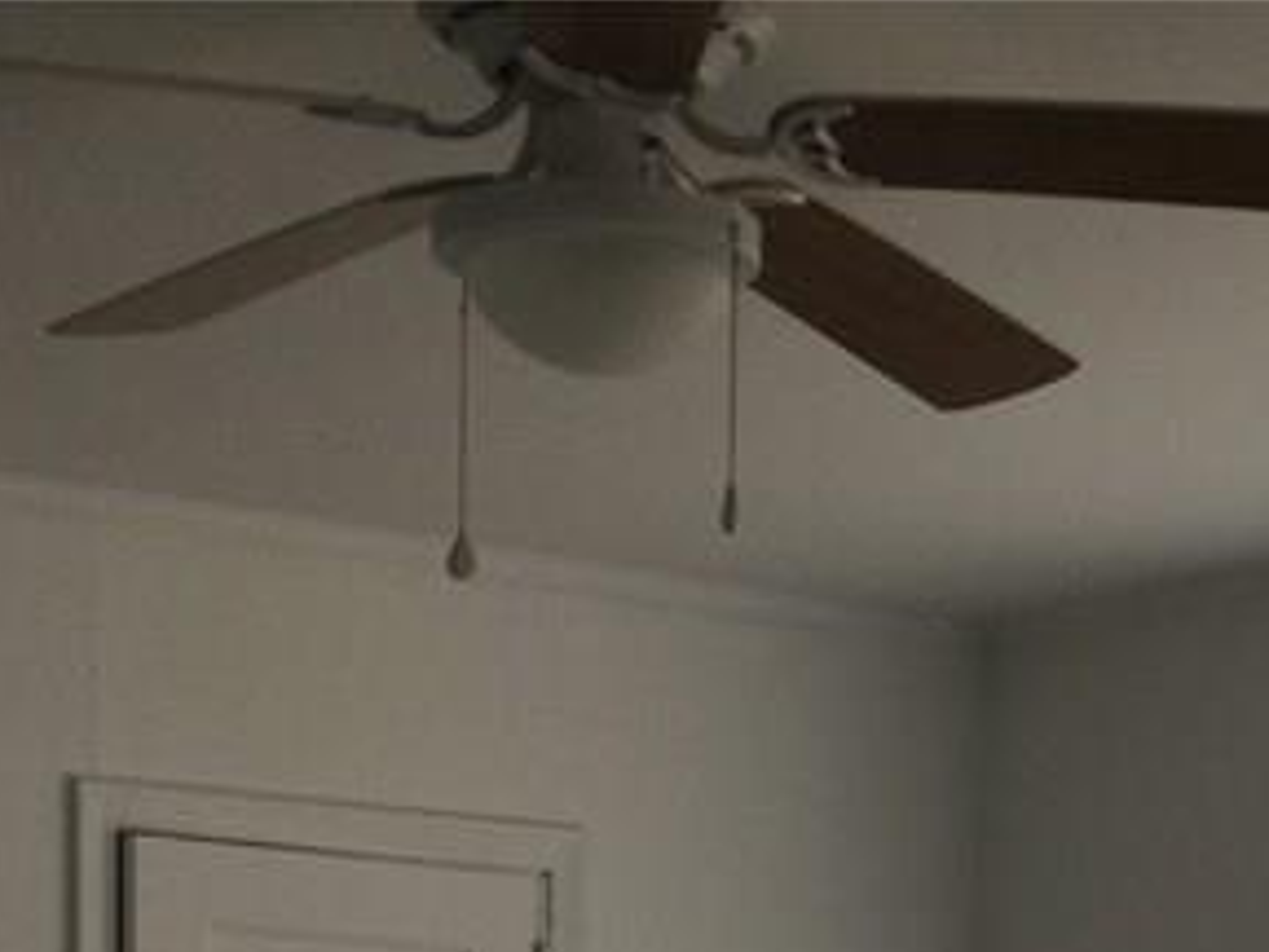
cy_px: 1688
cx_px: 952
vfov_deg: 13.1
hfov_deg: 18.9
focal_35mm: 103
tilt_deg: -5.8
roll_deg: -1.1
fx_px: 3776
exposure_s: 1/354
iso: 40
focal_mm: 4.15
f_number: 2.2
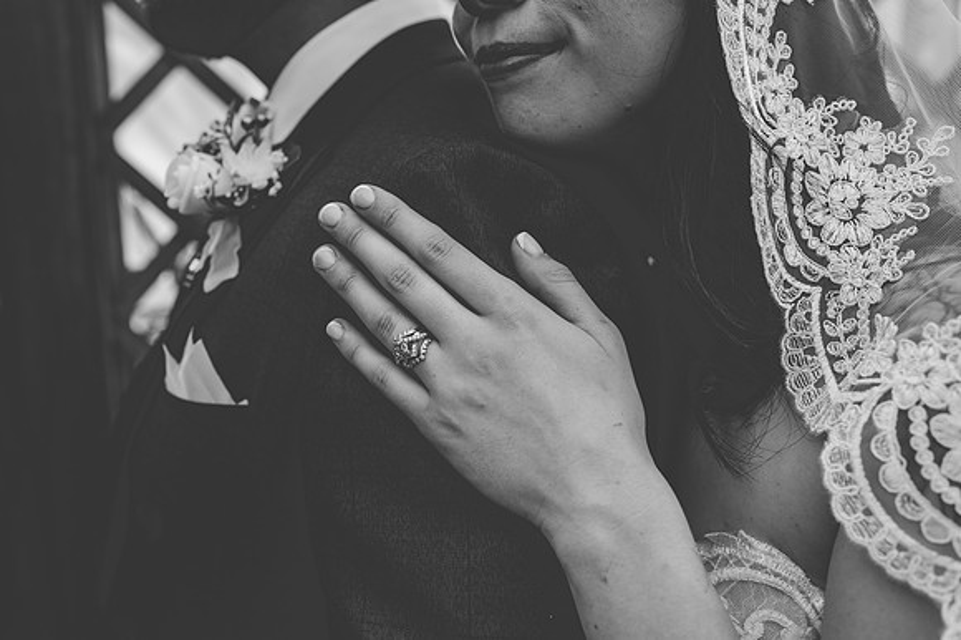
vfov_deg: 37.8
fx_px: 934
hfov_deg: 54.5
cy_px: 320
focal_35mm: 35
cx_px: 480
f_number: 3.5
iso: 280
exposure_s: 1/640
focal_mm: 35
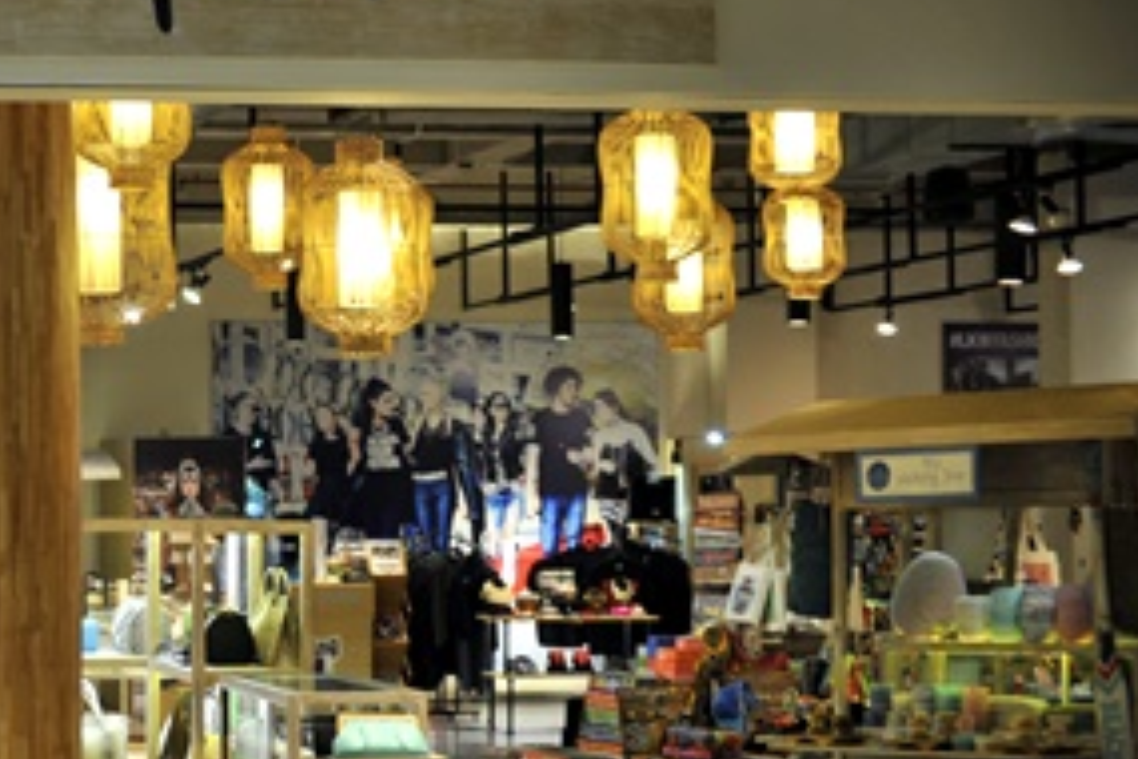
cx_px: -248
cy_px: 483
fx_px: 2718
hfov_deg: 21.8
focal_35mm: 86
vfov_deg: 15.9
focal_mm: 35
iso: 250
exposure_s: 1/40
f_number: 3.2
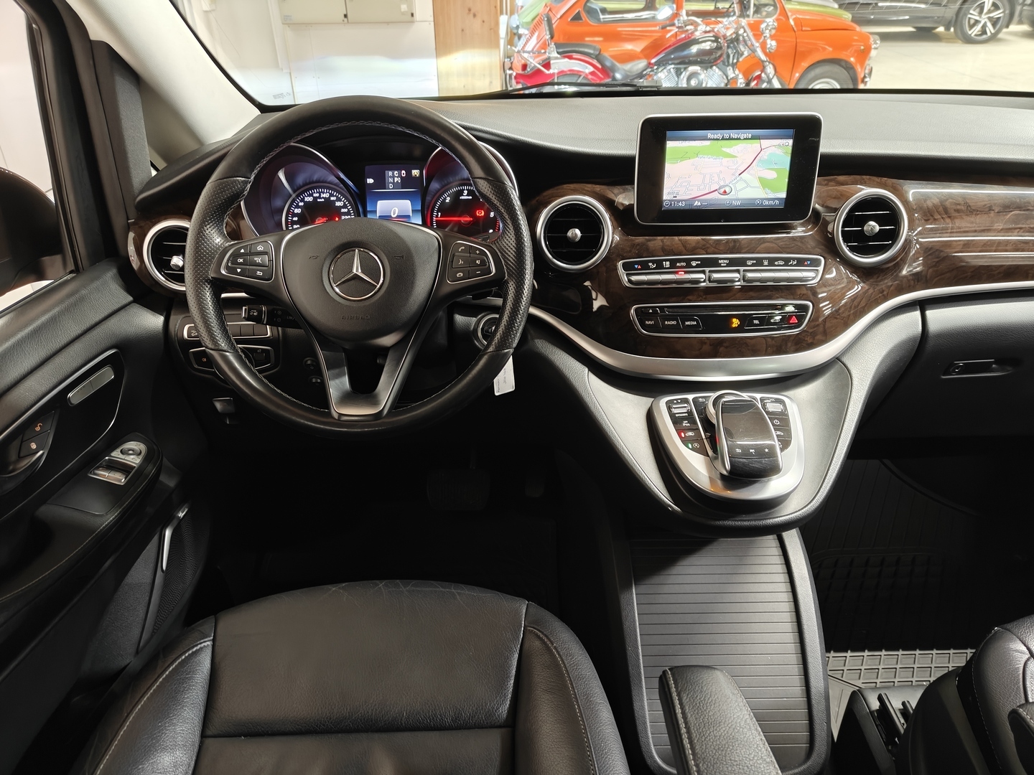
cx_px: 517
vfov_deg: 56.8
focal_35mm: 24
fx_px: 717
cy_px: 388
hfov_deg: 71.6
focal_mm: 5.59
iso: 200
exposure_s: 1/25
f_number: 1.8
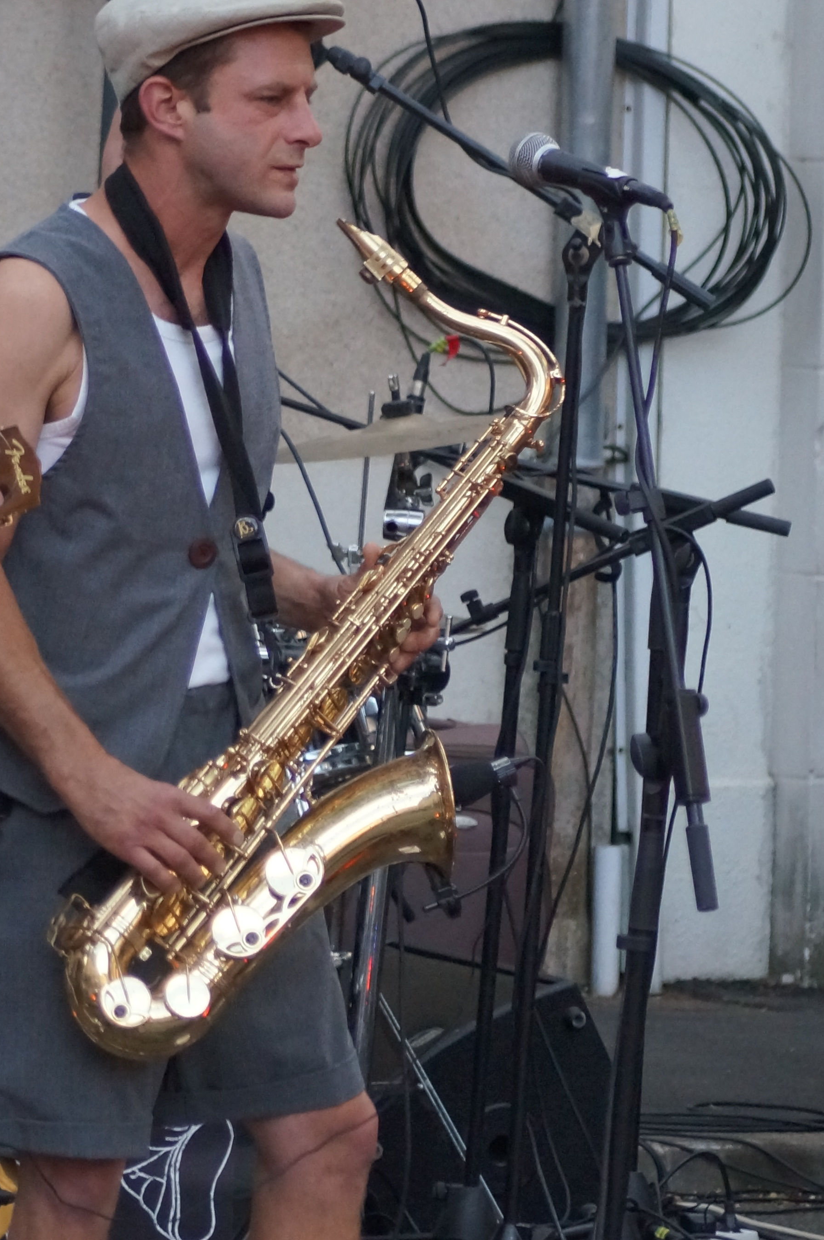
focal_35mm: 301
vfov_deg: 6.8
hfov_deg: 4.6
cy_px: 873
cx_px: 187
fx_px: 10359
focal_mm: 110
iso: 1600
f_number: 5
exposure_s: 1/200
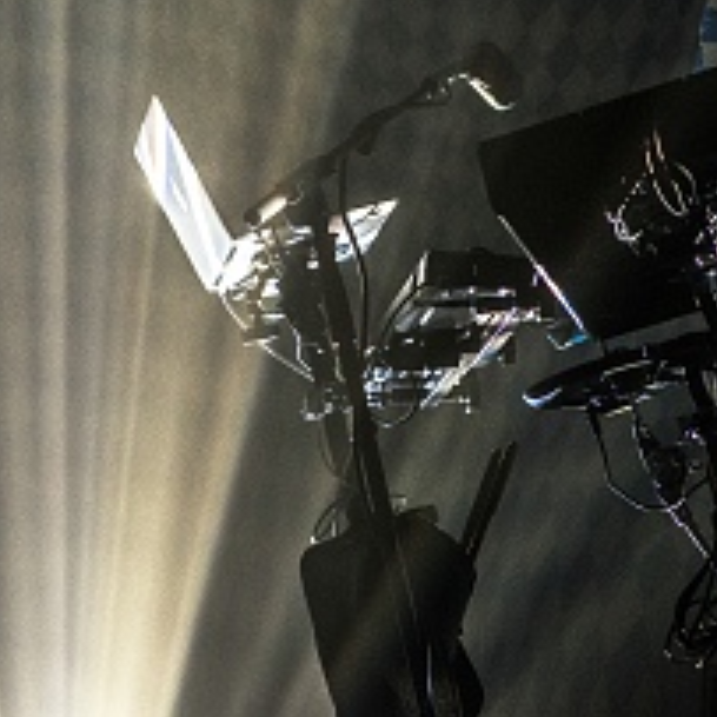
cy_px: -65
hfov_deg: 8.3
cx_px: 442
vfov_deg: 8.2
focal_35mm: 211
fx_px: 4945
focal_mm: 70
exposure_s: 1/80
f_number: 2.8
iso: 2000
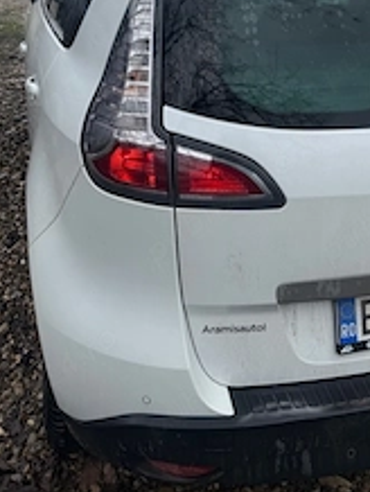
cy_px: 59
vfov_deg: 40.0
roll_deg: -0.2
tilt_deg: -10.4
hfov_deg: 32.5
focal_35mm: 44
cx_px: 264
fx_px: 626
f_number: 1.78
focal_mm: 6.76
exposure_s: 1/1156
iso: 80
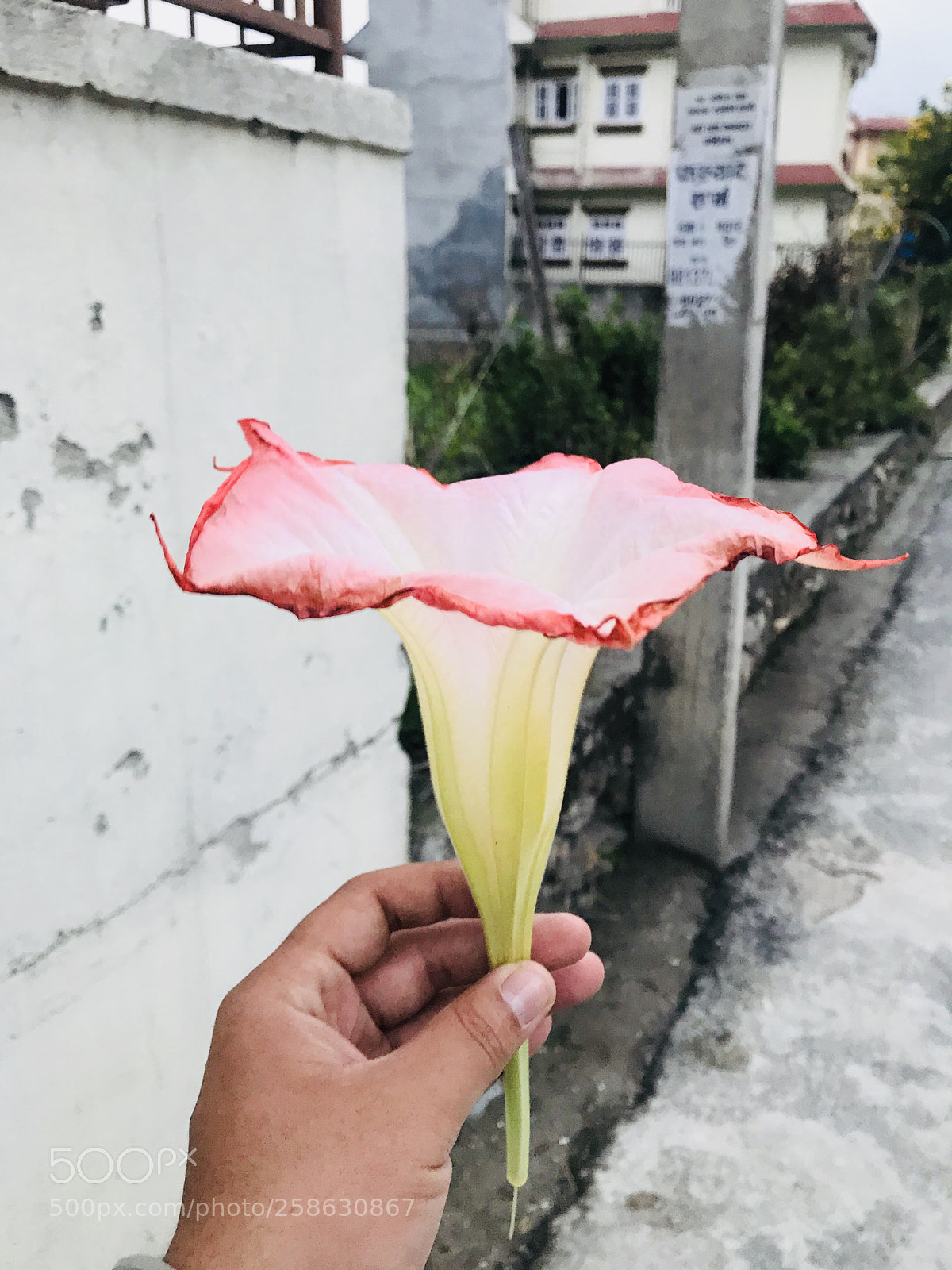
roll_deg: -0.7
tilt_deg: -17.3
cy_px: 635
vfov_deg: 63.4
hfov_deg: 49.7
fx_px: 1027
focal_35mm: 28
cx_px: 476
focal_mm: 3.99
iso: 40
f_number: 1.8
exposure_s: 1/17
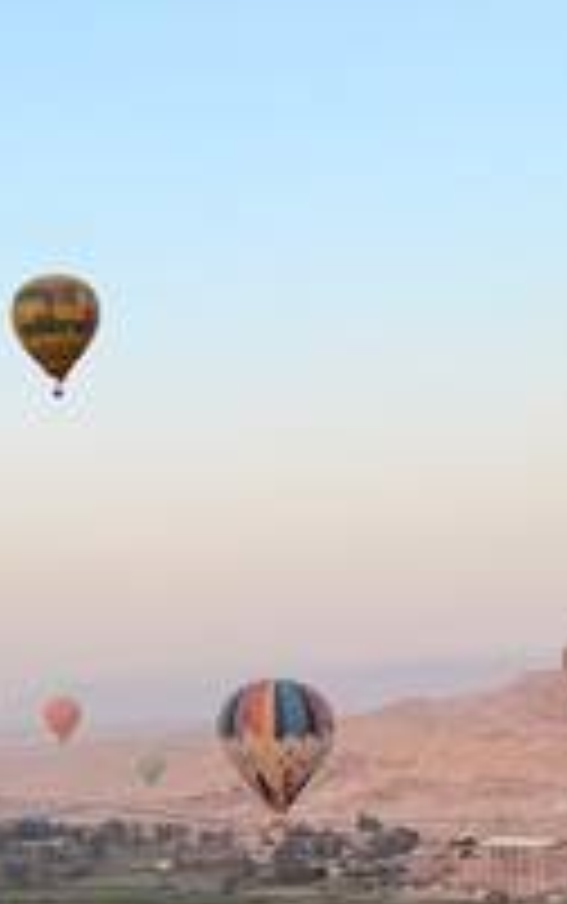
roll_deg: +1.4
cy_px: 706
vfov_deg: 22.5
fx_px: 2245
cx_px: -14
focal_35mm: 91
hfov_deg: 14.2
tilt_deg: -0.1
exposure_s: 1/1122
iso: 80
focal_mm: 6.76
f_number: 1.78
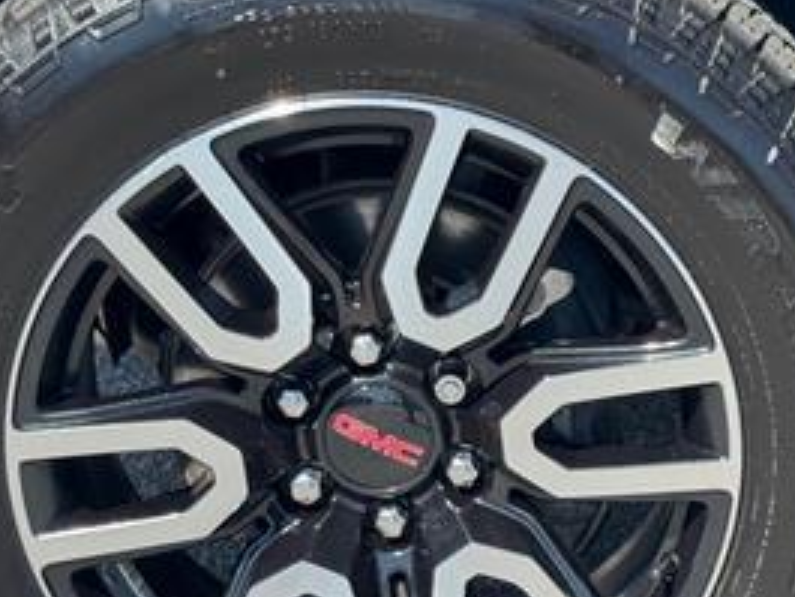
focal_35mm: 116
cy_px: 357
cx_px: 504
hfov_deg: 16.9
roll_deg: +0.6
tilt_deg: -18.1
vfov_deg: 12.8
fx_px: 2665
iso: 64
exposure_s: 1/1681
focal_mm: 6.76
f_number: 1.78
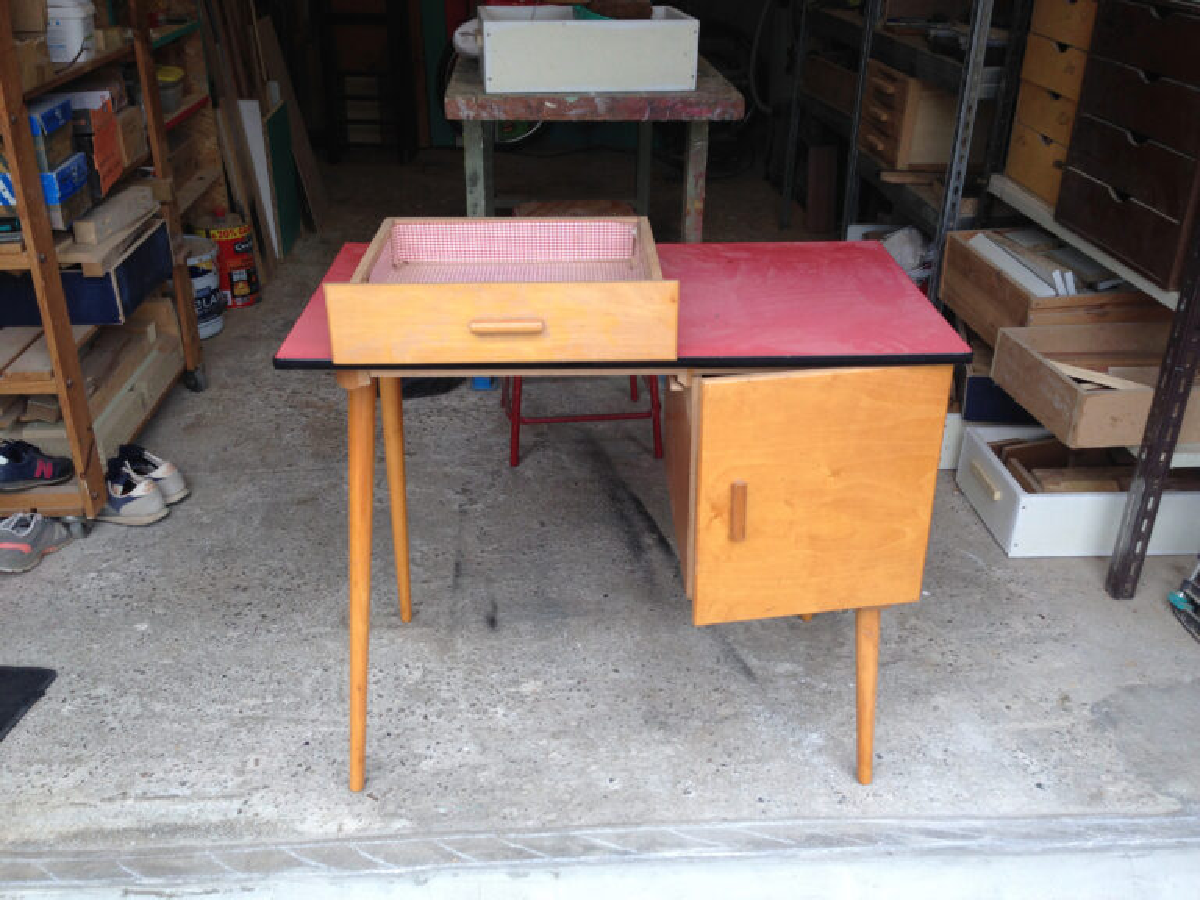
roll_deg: +0.7
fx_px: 1144
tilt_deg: -26.4
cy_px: 450
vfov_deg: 42.9
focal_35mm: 33
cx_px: 600
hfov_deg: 55.4
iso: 50
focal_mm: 4.12
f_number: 2.4
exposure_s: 1/120
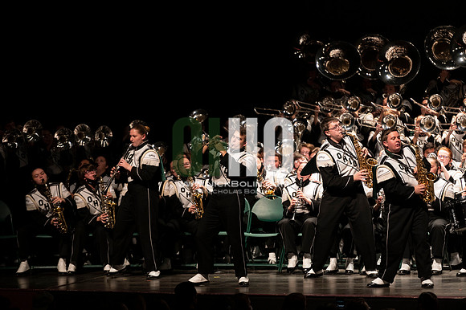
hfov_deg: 10.3
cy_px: 155
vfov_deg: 6.9
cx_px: 233
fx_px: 2587
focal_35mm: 200
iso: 2500
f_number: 2.8
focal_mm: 200
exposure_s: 1/500
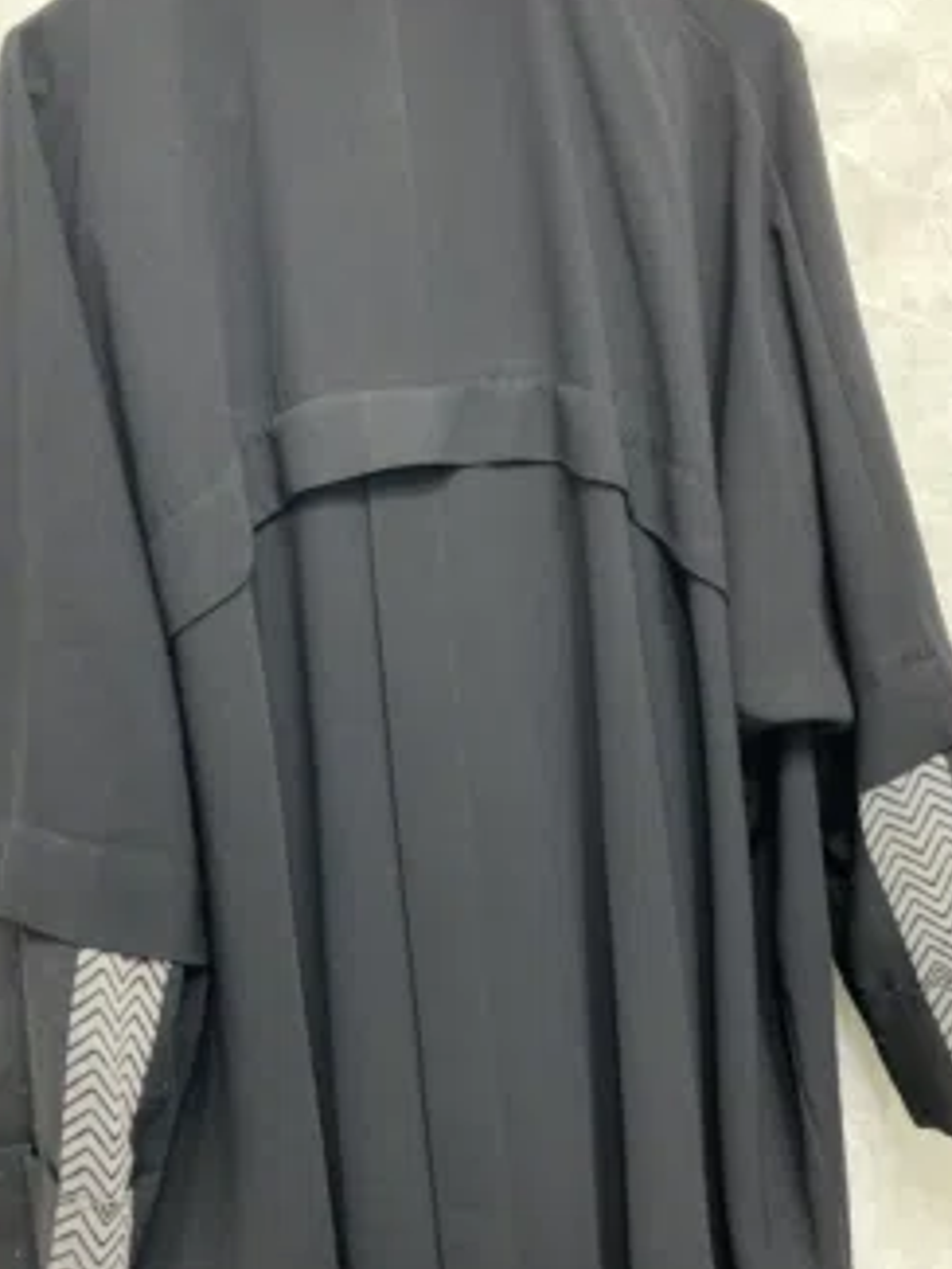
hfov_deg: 44.1
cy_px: 640
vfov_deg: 56.8
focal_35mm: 32
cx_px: 425
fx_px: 1173
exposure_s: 1/25
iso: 320
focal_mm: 4.25
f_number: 1.8
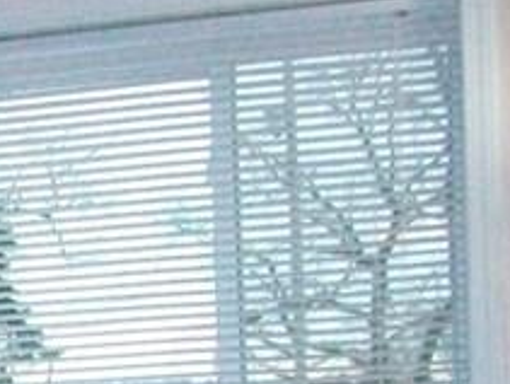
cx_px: -321
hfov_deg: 12.0
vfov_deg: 9.0
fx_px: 2288
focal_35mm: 155
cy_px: 802
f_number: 2.8
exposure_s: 1/125
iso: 400
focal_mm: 5.7
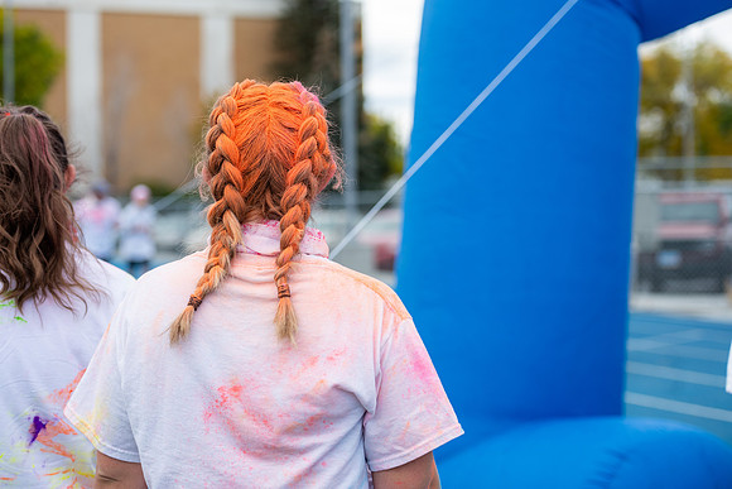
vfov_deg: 19.5
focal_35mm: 70
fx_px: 1424
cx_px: 366
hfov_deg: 28.8
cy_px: 244
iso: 125
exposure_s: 1/640
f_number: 2.8
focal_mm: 70
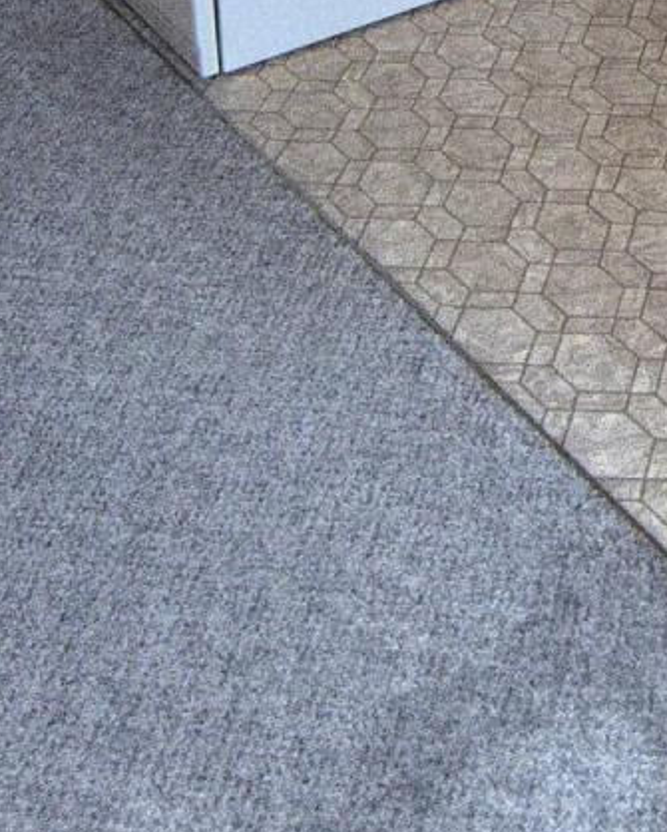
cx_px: 984
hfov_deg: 22.6
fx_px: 1380
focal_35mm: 56
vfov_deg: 23.4
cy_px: -541
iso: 271
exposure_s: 1/120
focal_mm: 2.13
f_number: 2.2
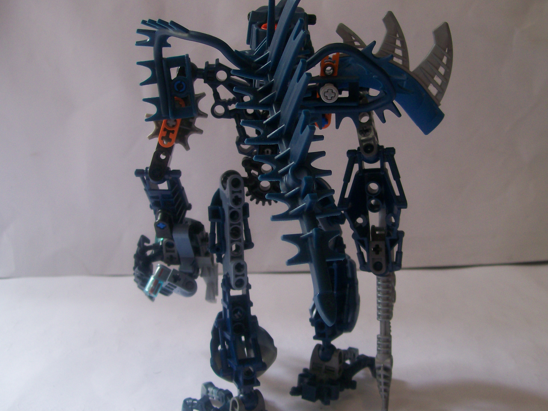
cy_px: 207
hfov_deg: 49.0
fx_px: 602
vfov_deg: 37.7
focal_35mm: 38
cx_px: 287
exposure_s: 1/62.7
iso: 80
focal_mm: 6
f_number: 2.7
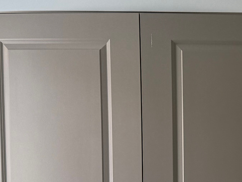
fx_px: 713
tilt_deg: -4.2
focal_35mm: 102
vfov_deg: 14.3
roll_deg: -0.4
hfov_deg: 18.2
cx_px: 301
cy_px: 165
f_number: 1.78
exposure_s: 1/293
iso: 80
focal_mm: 6.76
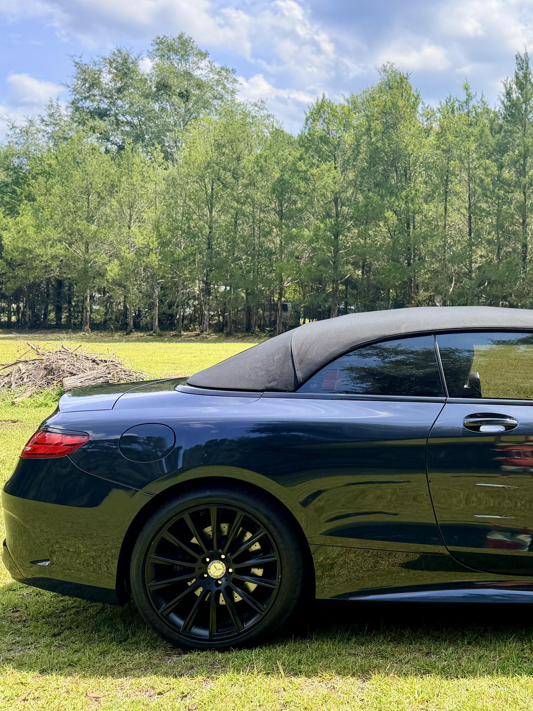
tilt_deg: +1.0
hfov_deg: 33.6
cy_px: 303
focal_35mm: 39
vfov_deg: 47.7
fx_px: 801
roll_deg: +0.0
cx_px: 536
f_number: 1.78
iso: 100
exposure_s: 1/2525
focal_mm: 6.76
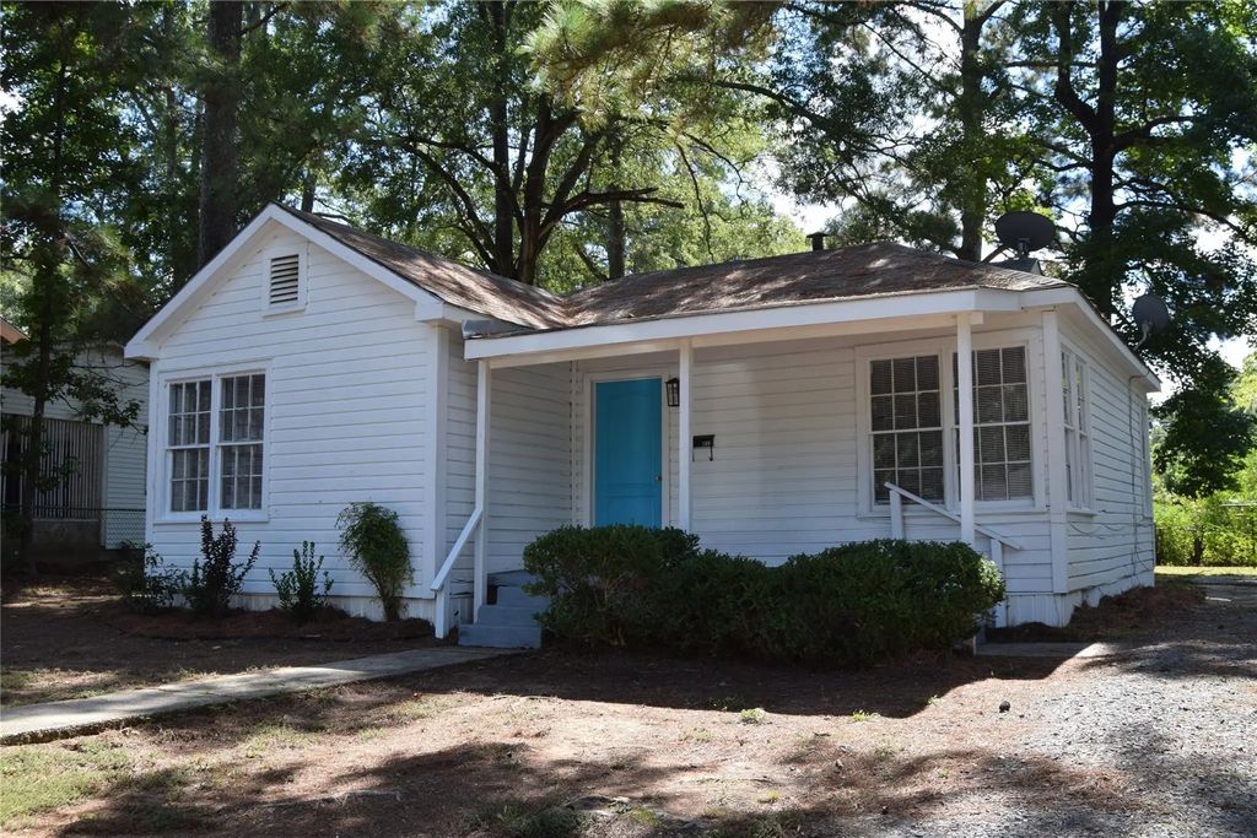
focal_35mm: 33
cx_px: 628
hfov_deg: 57.2
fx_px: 1152
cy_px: 419
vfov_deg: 40.0
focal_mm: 22
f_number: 8
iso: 360
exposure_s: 1/250
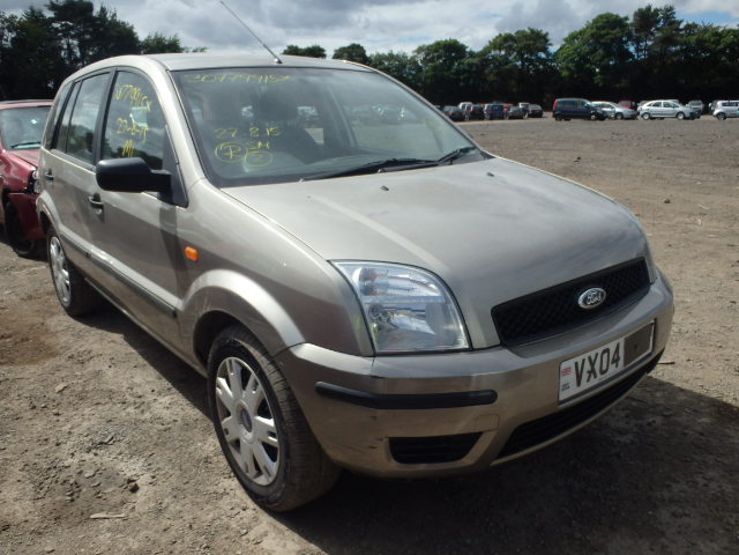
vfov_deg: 49.7
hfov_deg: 63.4
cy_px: 278
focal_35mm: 28
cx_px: 370
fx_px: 598
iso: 125
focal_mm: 5
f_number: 11
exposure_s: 1/160
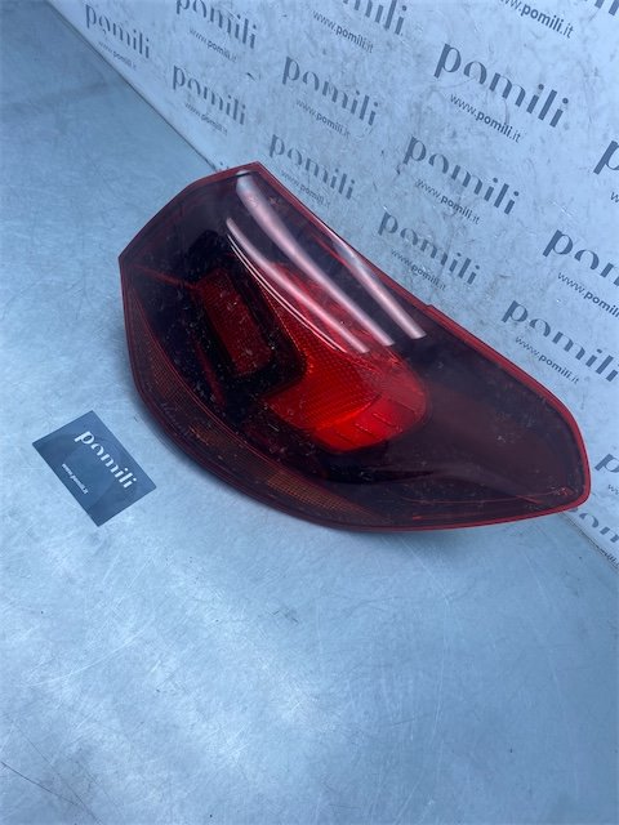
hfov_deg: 53.1
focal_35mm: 26
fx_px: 620
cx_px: 310
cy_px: 412
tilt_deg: -55.2
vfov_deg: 67.3
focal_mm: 4.25
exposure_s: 1/890
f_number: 1.8
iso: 32
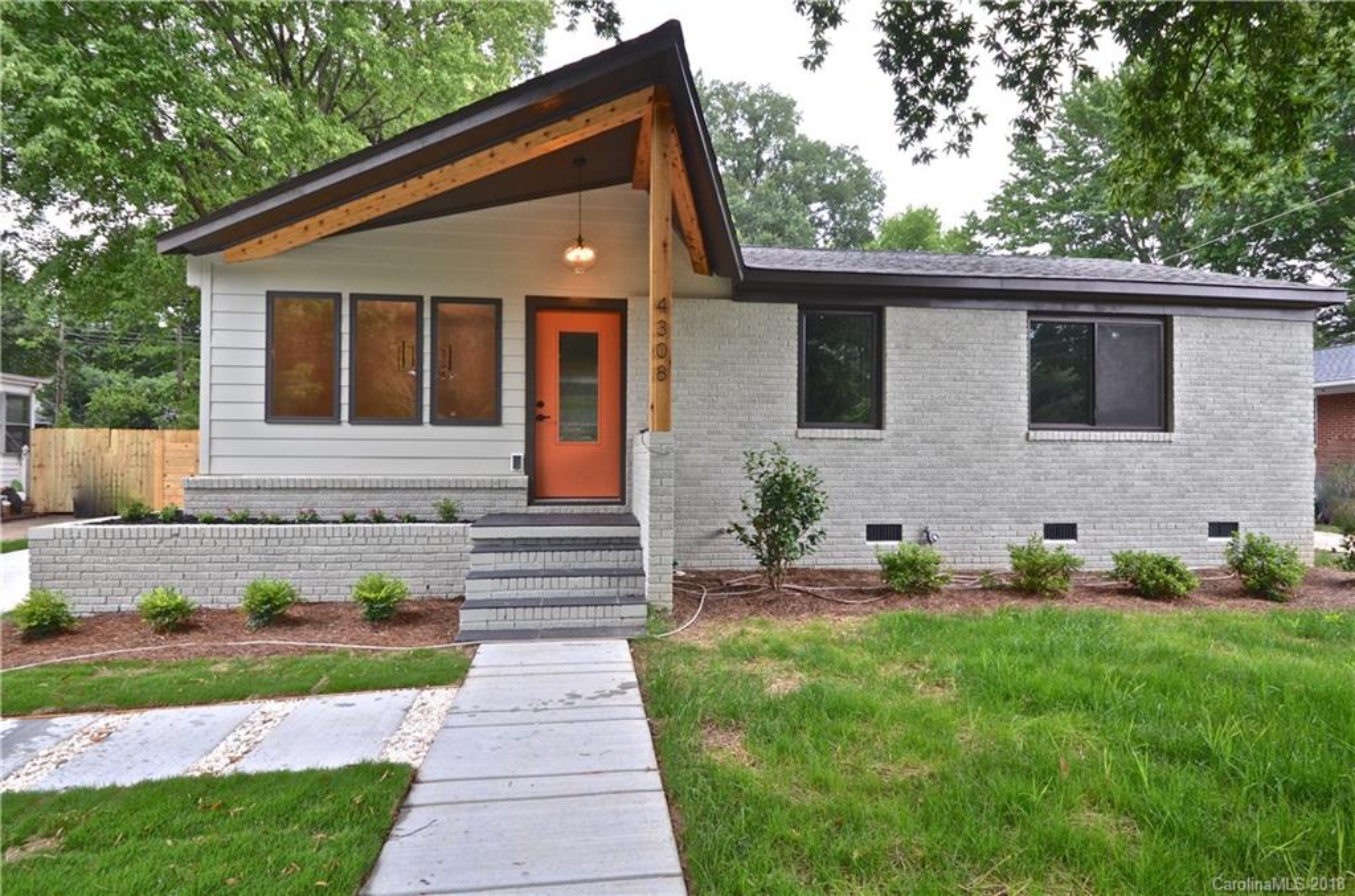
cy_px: 448
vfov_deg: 62.9
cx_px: 678
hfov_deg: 85.6
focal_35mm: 20
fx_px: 732
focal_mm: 13
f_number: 6.3
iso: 640
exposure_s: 1/160
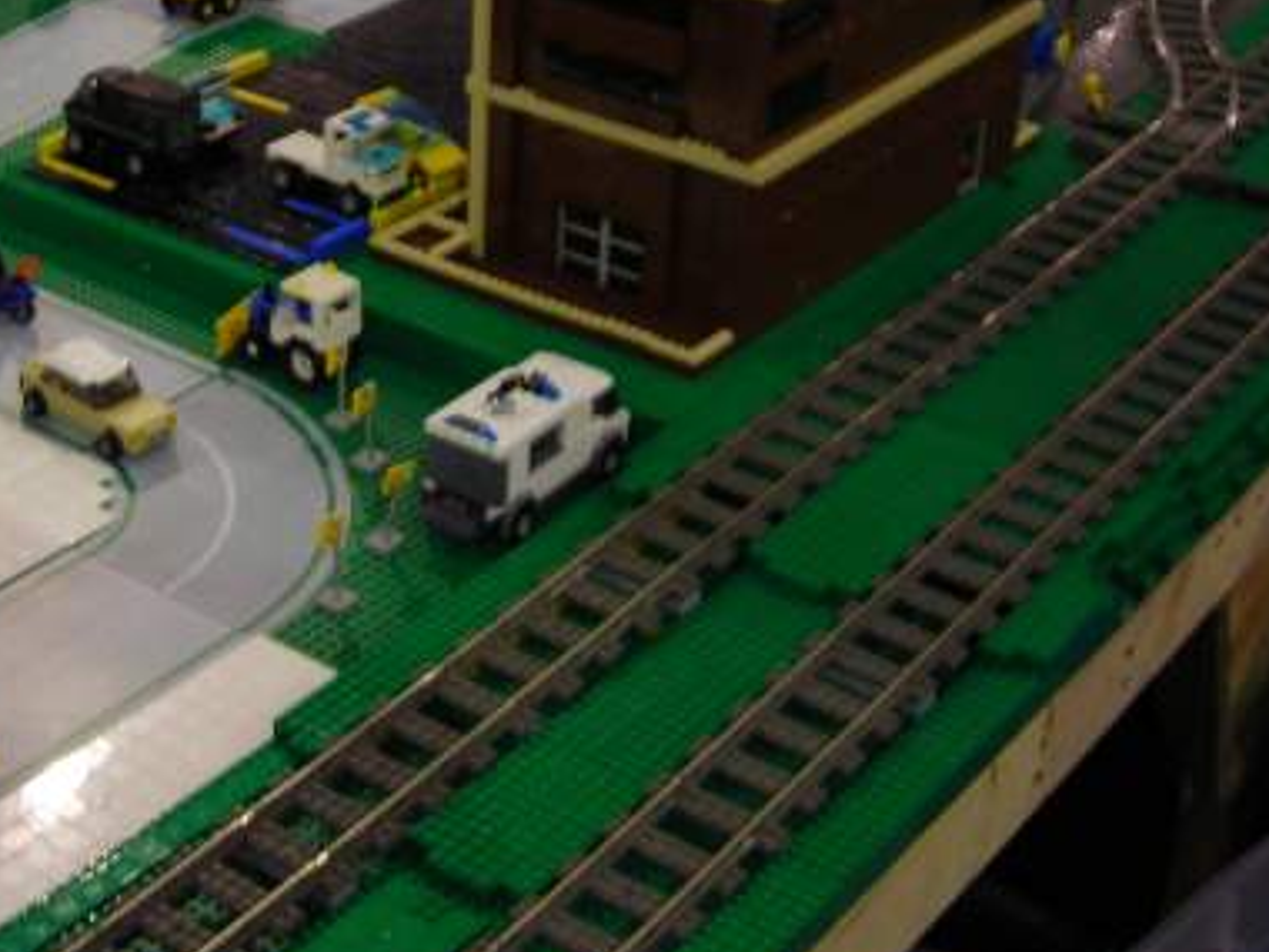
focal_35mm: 64
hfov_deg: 30.1
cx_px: 444
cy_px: 307
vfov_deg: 22.8
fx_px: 2346
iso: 50
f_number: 3.2
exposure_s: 1/10.6
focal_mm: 6.3
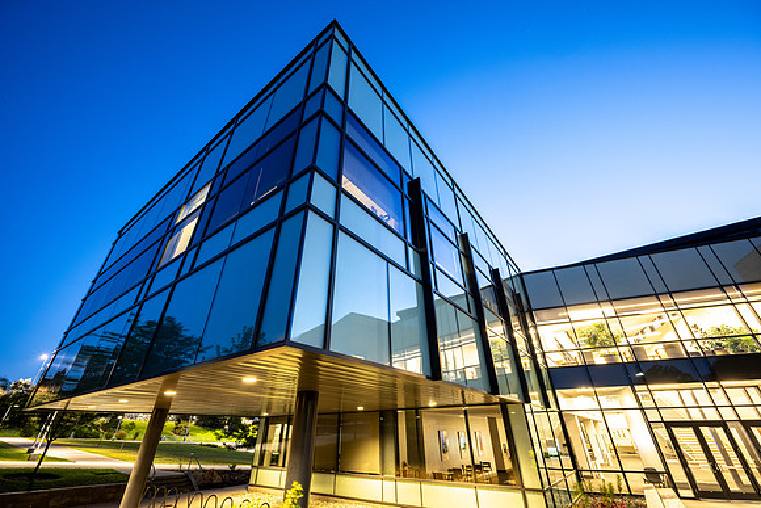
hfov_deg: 104.2
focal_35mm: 14
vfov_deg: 81.2
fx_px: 296
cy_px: 254
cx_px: 380
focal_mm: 14
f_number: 8
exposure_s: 10
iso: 100
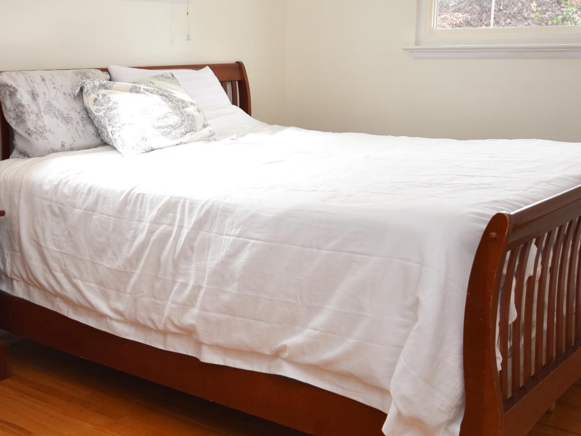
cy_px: 184
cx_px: 172
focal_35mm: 51
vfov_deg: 28.5
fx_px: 856
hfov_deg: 36.9
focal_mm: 20
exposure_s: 1/100
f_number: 5.6
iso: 800
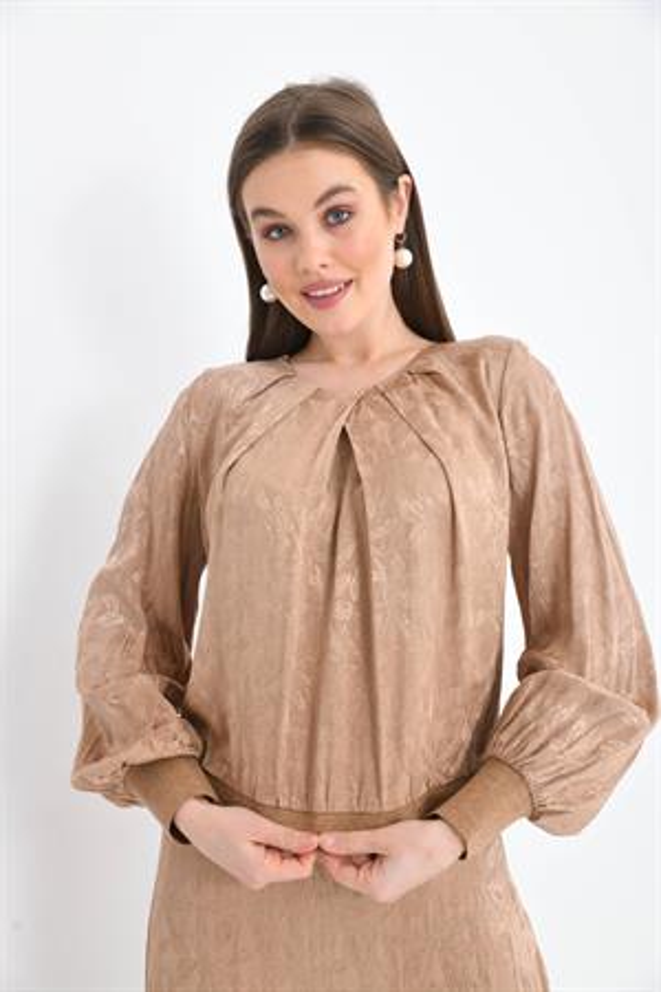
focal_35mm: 52
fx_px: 1432
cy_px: 496
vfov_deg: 38.2
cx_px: 330
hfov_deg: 26.0
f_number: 7.1
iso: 250
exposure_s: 1/125
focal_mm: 52
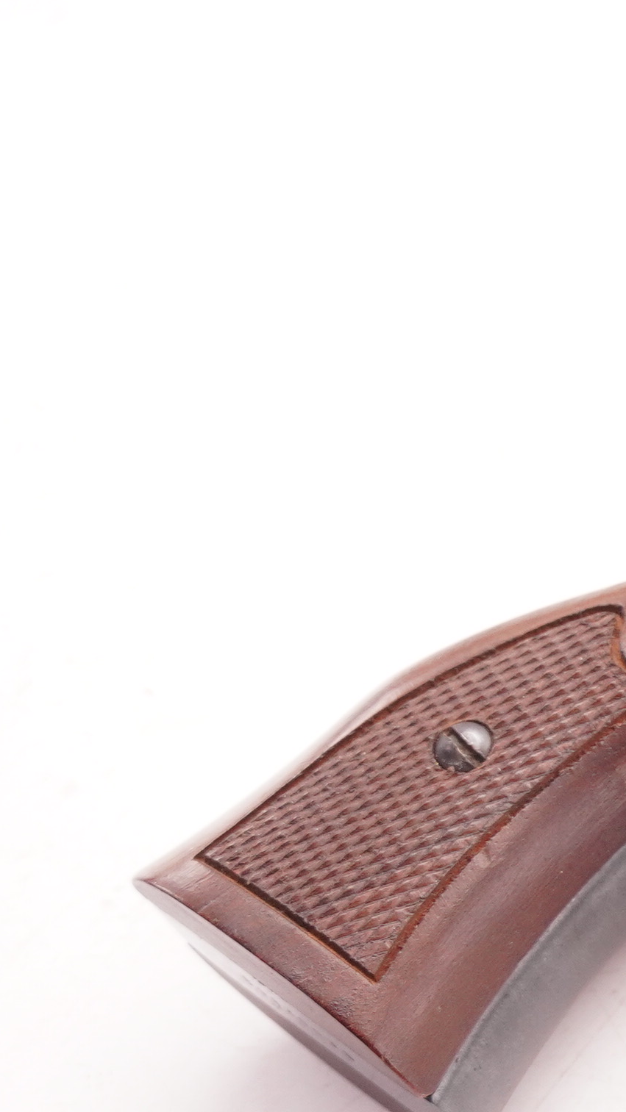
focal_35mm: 141
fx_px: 4161
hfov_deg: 8.0
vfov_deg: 15.2
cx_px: 1440
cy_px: 859
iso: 800
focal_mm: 32
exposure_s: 1/125
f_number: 5.6
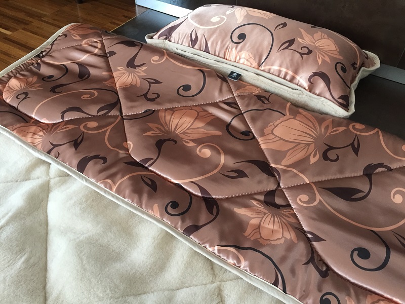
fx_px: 339
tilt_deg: -46.8
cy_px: 152
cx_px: 202
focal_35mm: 29
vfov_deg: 48.2
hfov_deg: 61.7
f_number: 2.2
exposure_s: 1/33
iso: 125
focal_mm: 4.15
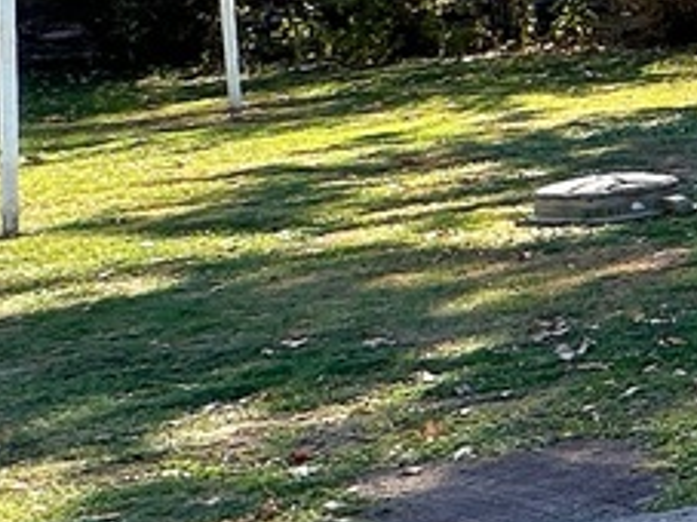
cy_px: -64
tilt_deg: -1.2
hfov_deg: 11.8
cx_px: 2051
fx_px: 1791
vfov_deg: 16.1
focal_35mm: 89
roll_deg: +0.0
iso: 40
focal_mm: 2.22
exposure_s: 1/378
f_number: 2.2
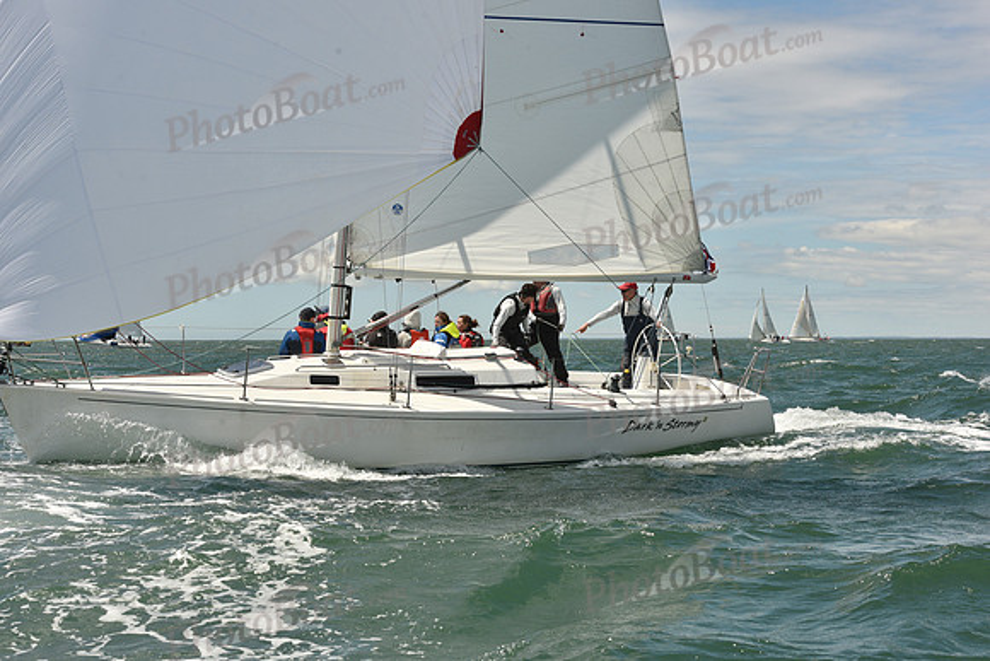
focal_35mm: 70
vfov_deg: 19.5
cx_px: 495
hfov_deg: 28.8
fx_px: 1925
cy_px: 330
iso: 320
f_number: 11
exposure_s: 1/800
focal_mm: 70
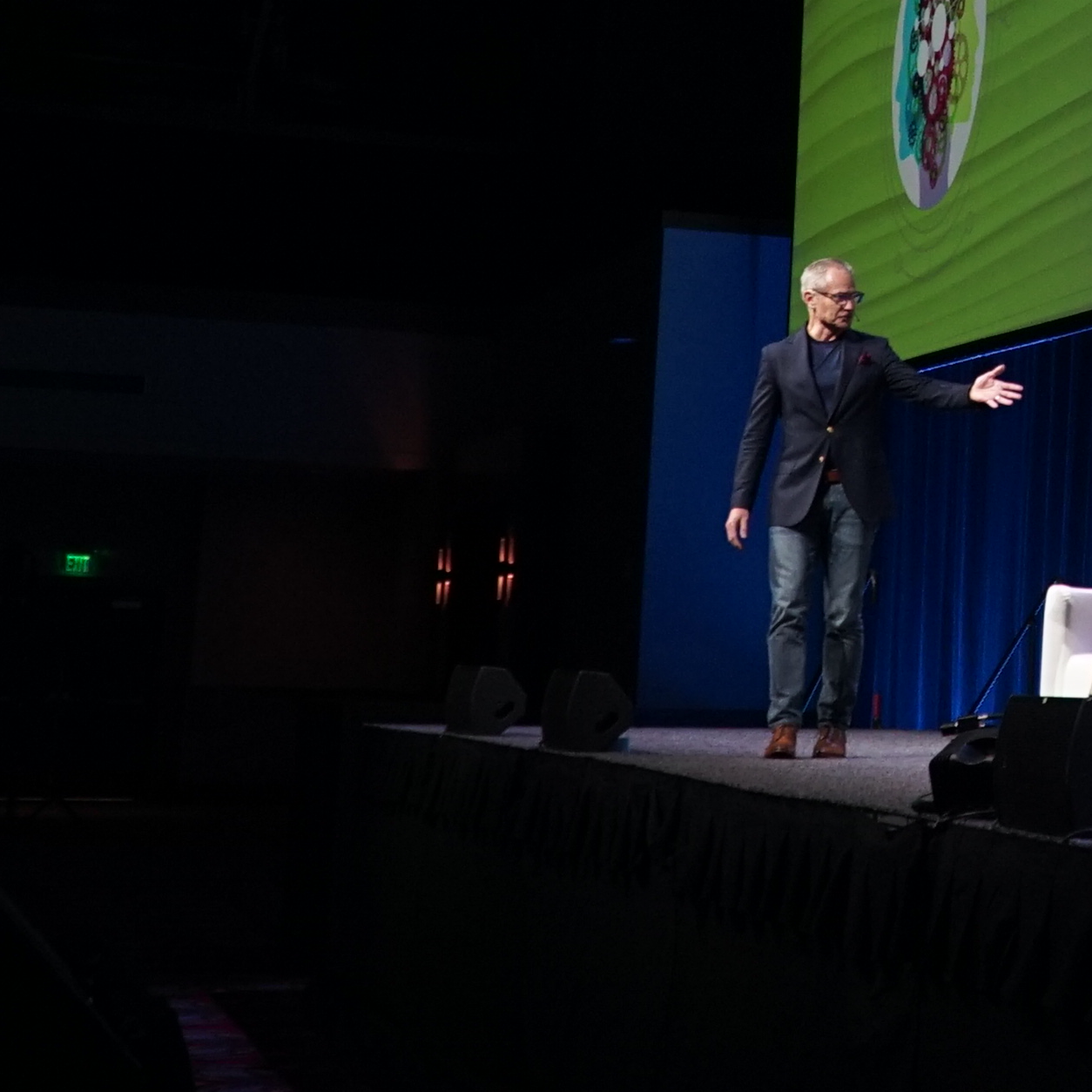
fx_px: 2855
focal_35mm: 80
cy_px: 188
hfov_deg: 20.6
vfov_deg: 21.3
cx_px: 1200
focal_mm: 20
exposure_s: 1/125
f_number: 4
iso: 800
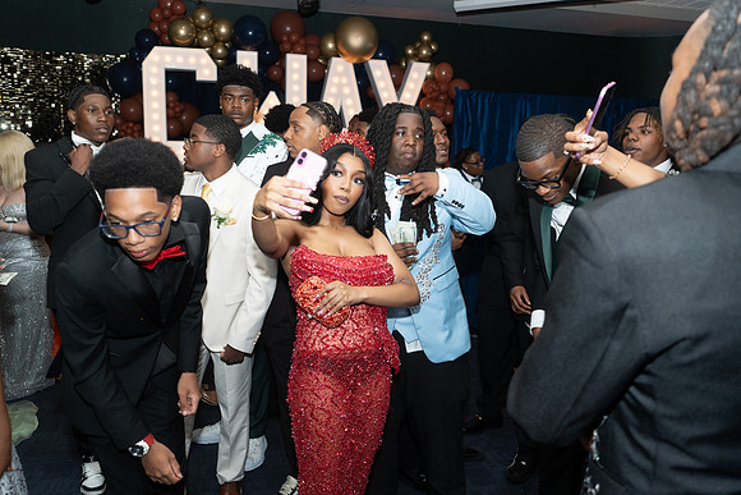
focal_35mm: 28
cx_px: 370
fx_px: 576
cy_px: 248
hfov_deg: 65.5
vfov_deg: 46.4
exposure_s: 1/125
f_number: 3.5
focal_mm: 28
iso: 320
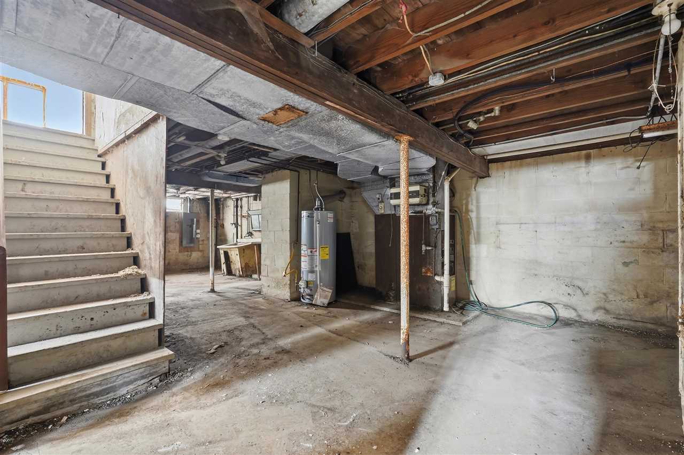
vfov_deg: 73.7
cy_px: 228
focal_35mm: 16
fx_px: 304
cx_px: 342
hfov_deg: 96.8
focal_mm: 16
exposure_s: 1.6
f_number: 9
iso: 250
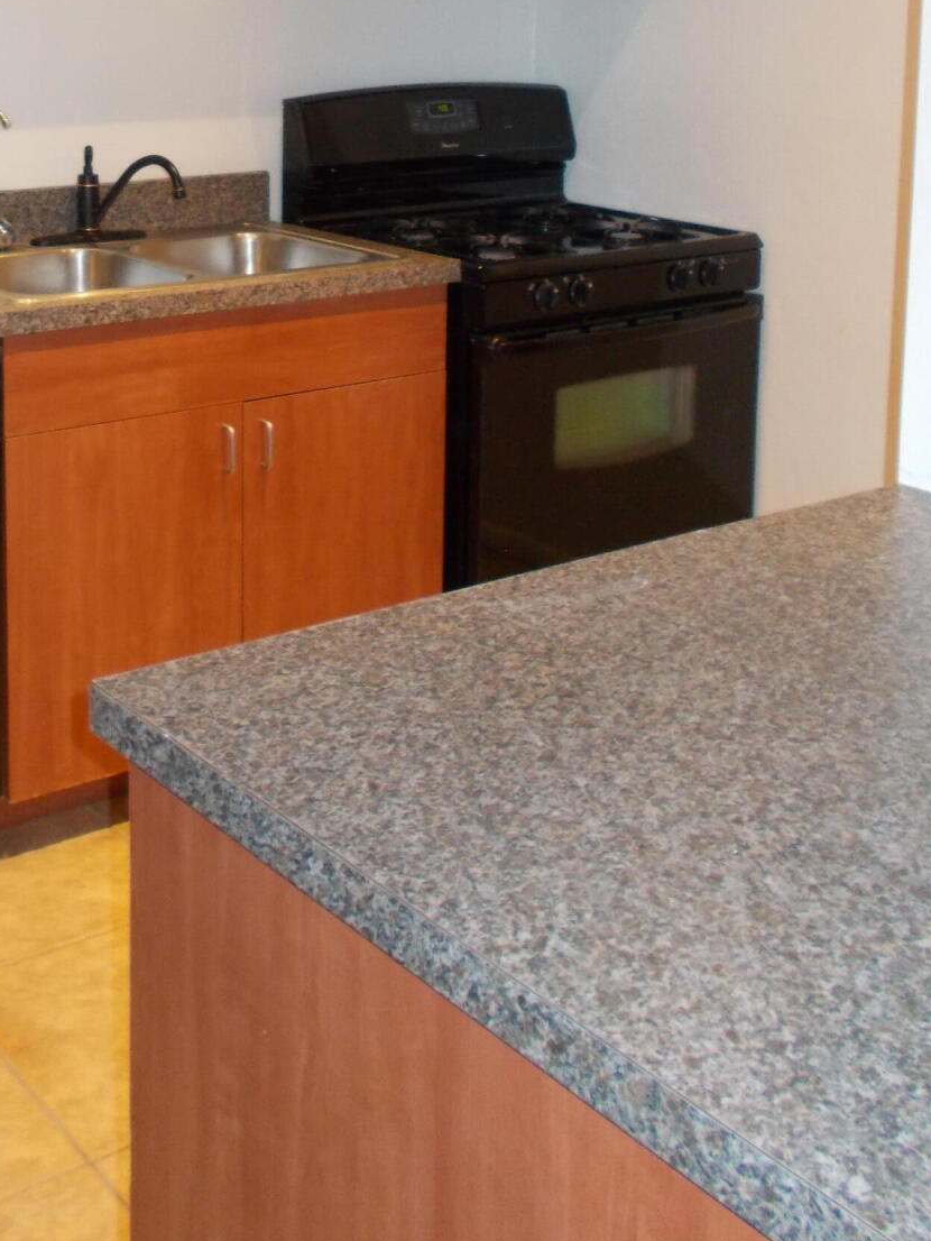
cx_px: 170
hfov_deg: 30.1
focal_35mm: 47
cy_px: 177
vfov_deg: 38.3
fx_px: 1685
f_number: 3.2
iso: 200
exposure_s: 1/25
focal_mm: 4.6
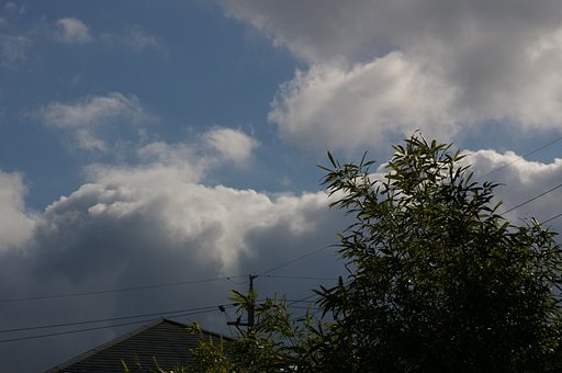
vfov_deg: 11.8
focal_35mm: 116
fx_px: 1801
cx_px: 281
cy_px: 186
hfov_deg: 17.7
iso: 200
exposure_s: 1/2000
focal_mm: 77
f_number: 9.5
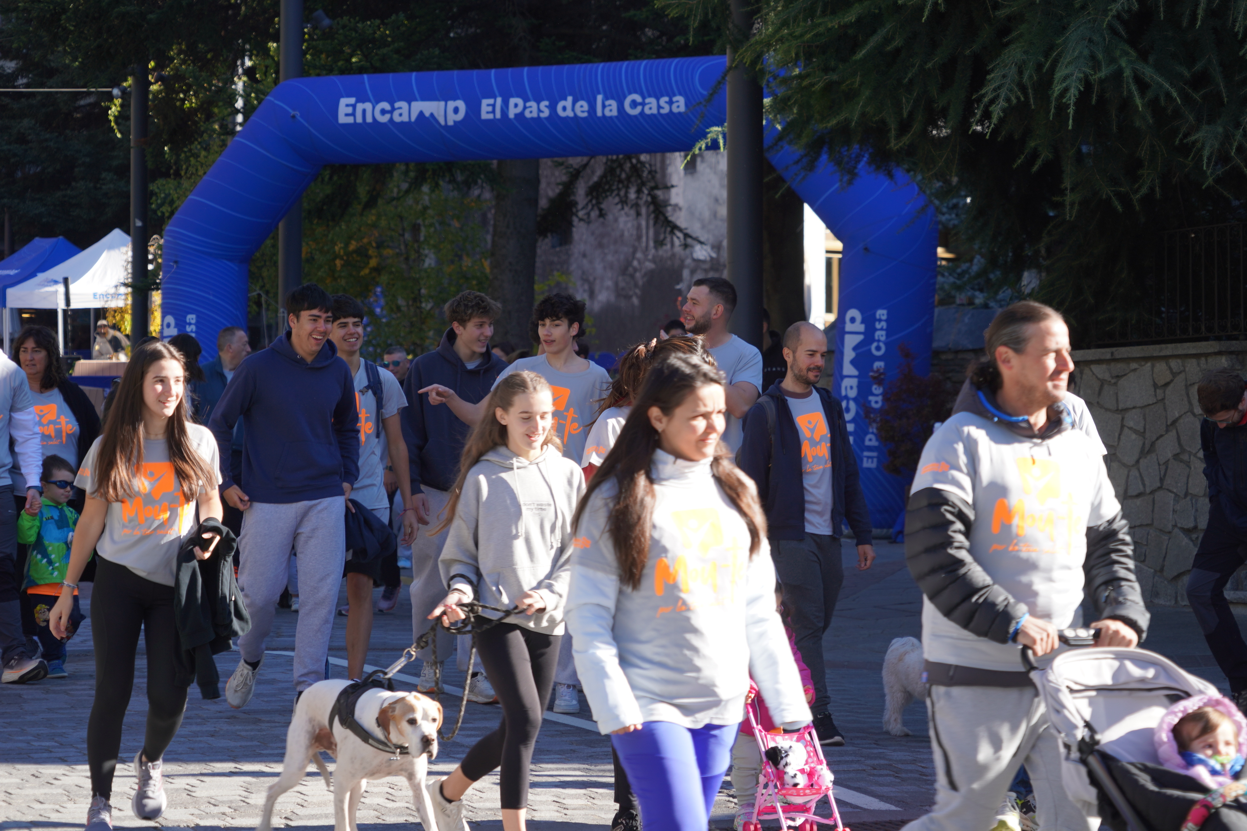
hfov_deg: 18.9
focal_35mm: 108
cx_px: 624
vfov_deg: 12.7
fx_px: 3741
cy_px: 416
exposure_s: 1/160
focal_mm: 108
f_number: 6.3
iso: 125
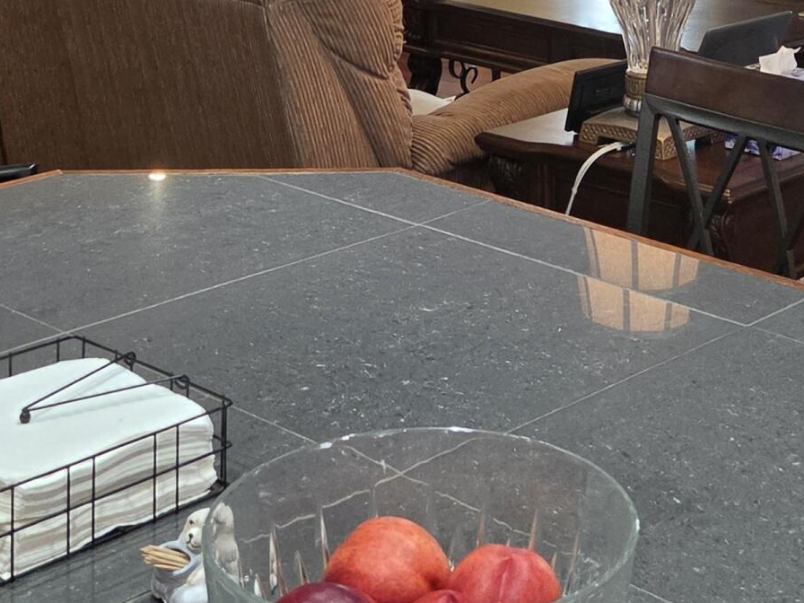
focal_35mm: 77
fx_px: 1788
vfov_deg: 17.5
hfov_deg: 25.1
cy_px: -250
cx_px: 595
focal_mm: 5.4
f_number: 1.8
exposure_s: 1/120
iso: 160
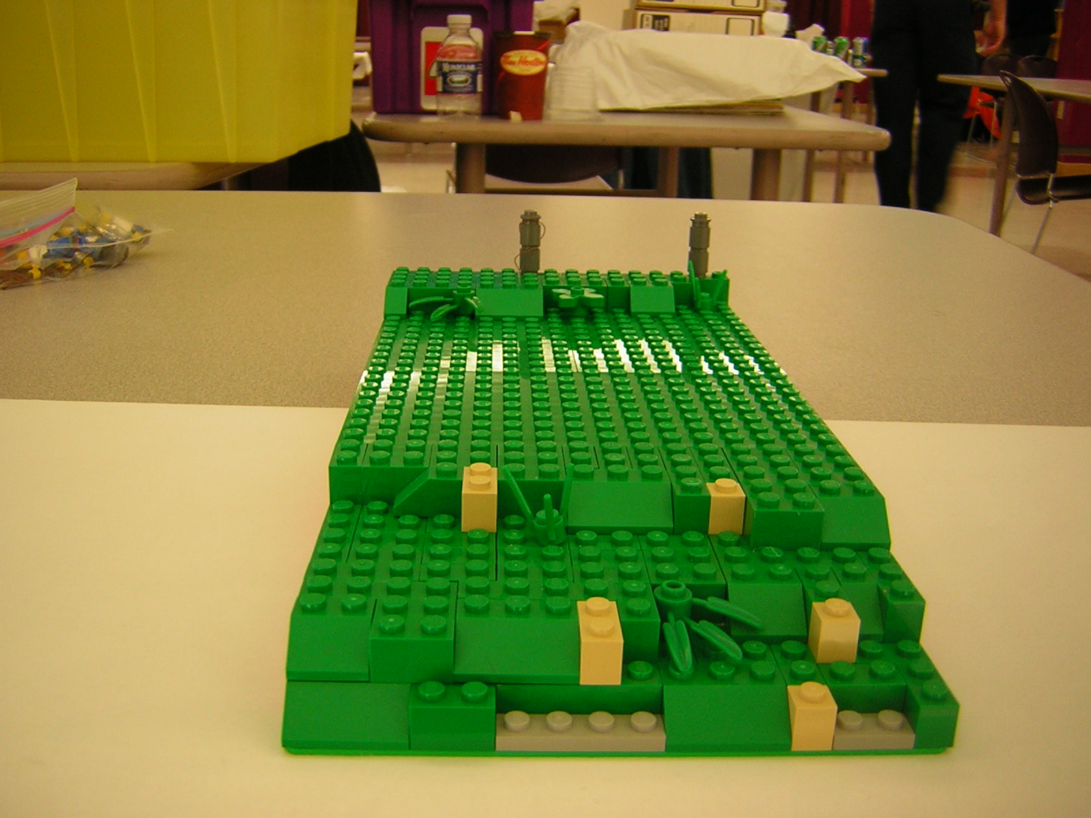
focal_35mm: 36
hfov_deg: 51.4
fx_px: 1135
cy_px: 409
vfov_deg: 39.7
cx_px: 546
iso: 50
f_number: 2.6
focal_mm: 4.7
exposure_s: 1/10.2
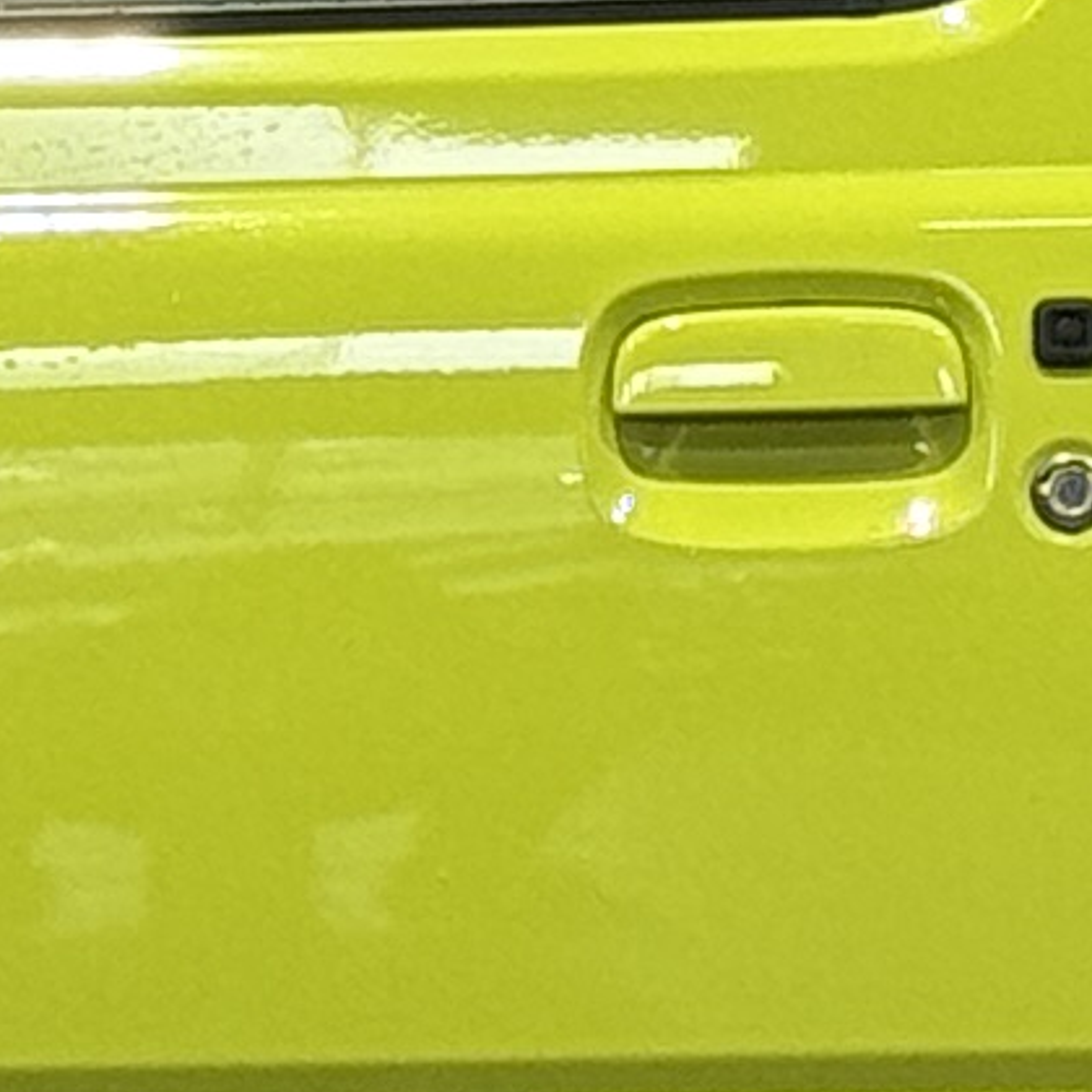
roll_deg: +0.0
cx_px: 55
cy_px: 689
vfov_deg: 4.3
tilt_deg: -0.1
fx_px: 14526
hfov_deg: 4.3
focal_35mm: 407
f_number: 1.78
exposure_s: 1/60
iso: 64
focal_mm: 6.76
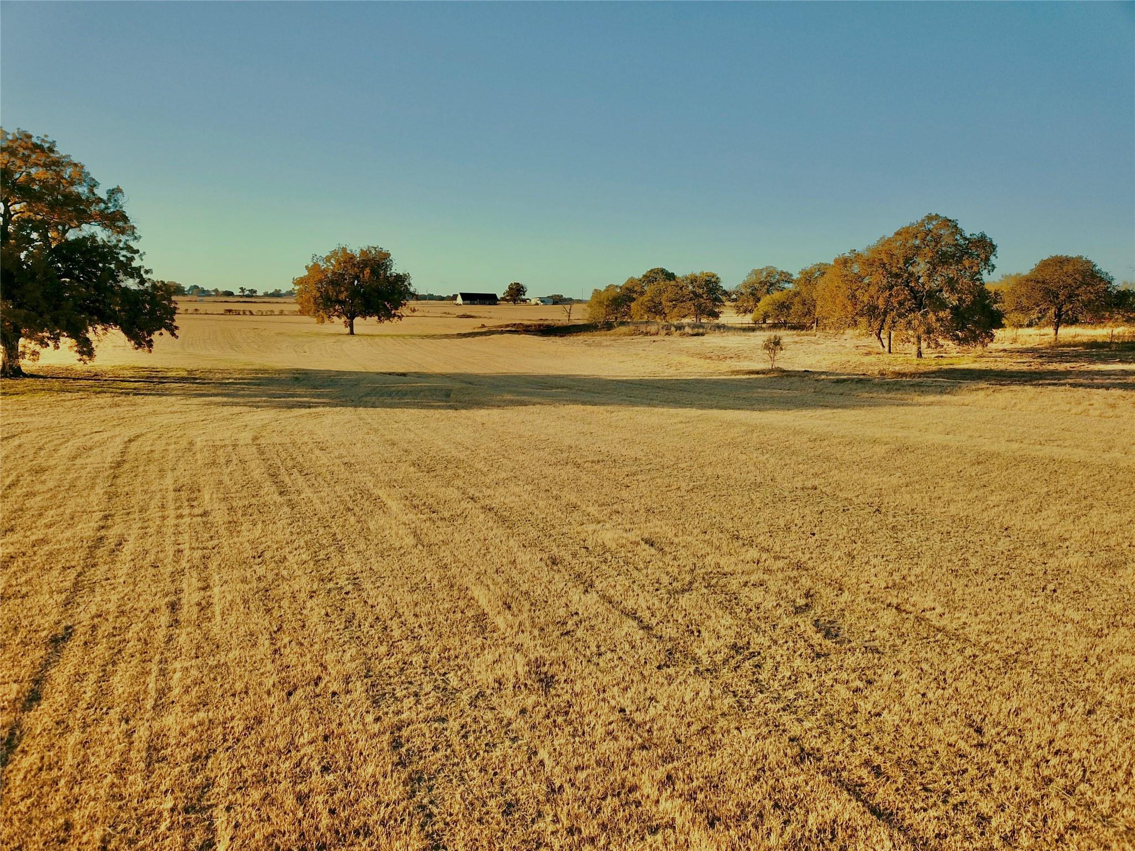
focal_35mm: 26
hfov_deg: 67.3
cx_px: 568
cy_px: 426
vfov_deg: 53.1
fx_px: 852
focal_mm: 4.73
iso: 100
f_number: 2.2
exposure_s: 1/499
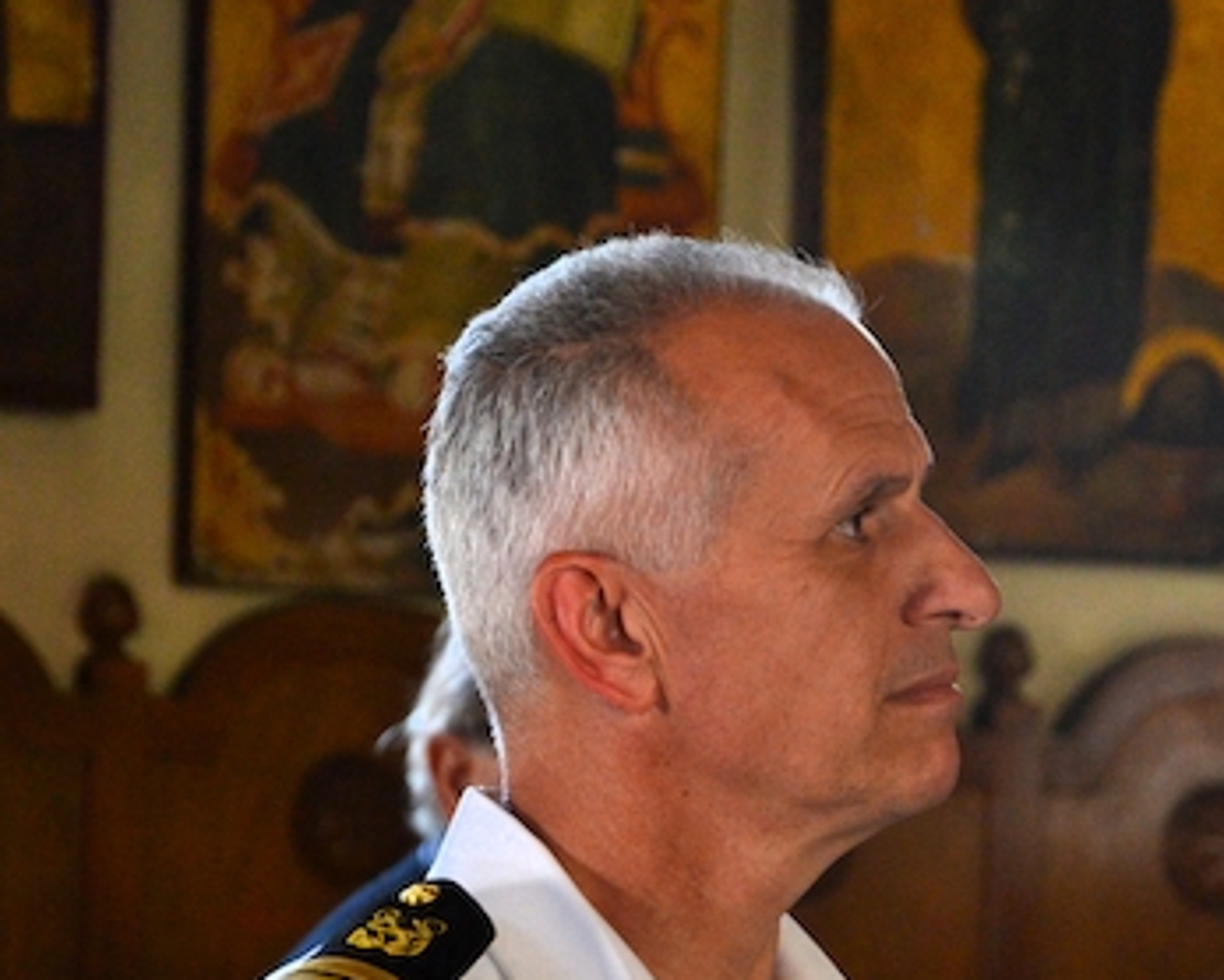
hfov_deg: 7.9
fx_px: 8811
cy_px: 767
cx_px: 829
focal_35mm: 243
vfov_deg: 6.4
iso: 800
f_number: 5.3
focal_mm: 75
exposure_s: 1/60
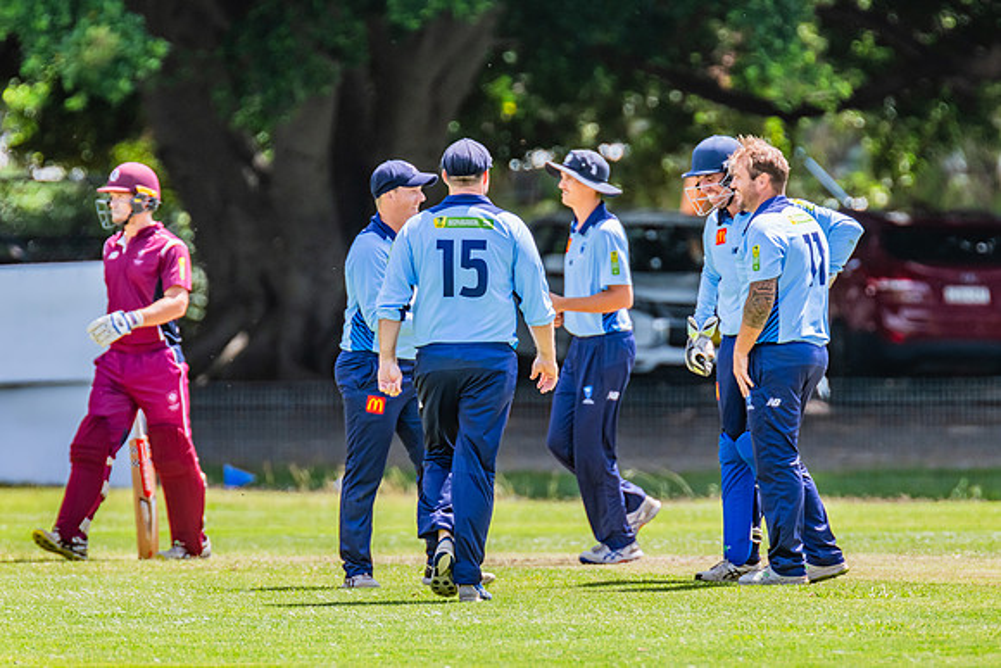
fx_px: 19570
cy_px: 332
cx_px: 534
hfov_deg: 2.9
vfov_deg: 2.0
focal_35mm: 704
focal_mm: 600
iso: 800
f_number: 7.1
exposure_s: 1/1250
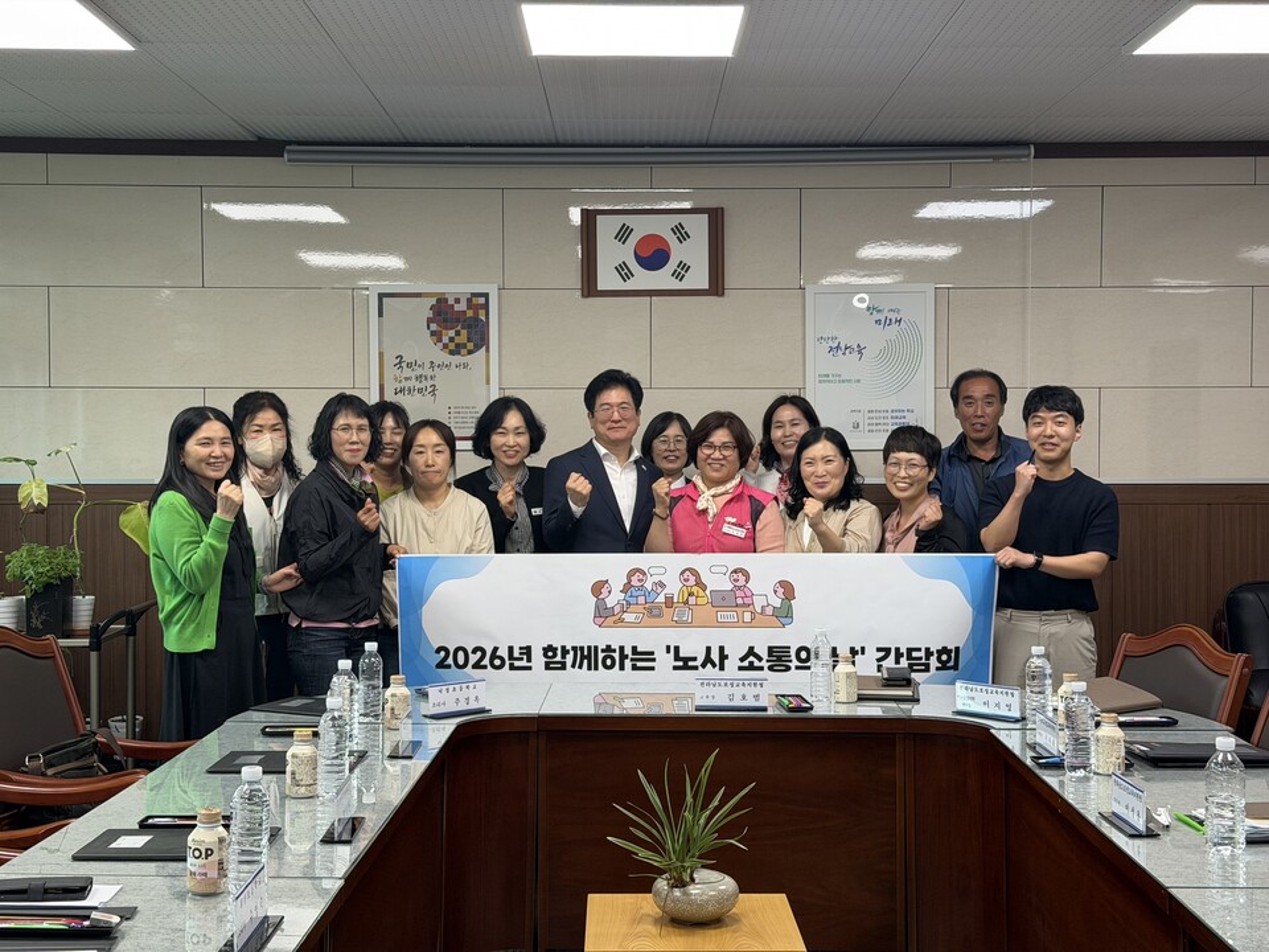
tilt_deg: -1.8
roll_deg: +0.0
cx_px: 634
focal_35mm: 48
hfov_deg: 39.7
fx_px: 1760
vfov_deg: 30.3
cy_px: 476
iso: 64
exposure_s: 1/60
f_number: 1.78
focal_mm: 6.76
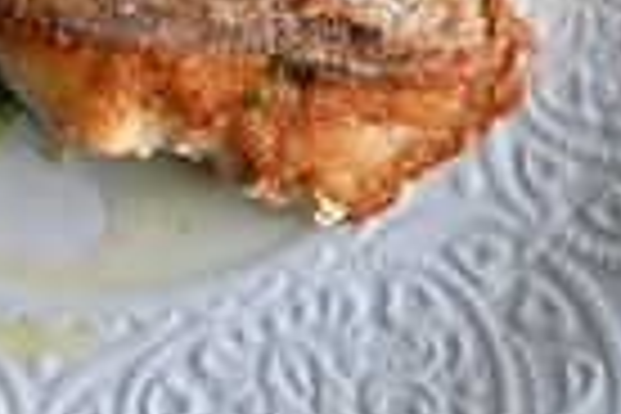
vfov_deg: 8.6
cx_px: 72
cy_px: -72
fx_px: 2725
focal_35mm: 158
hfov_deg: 12.9
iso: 800
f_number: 4
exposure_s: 1/125
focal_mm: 22
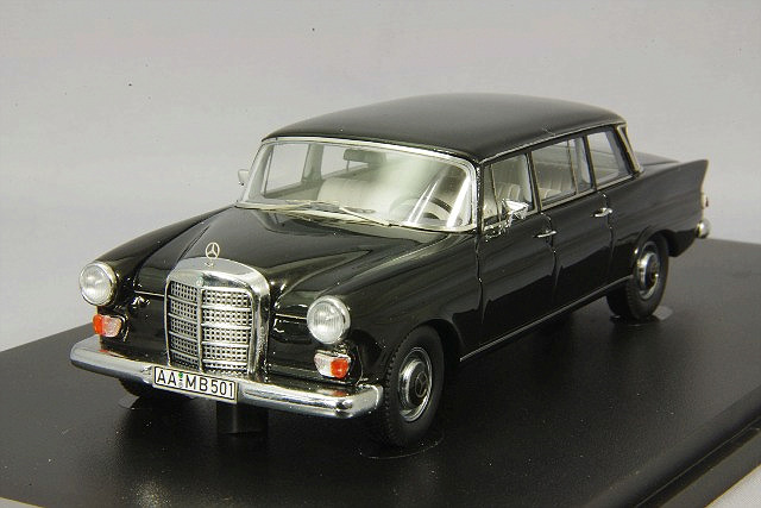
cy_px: 254
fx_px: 2368
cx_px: 380
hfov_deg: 18.3
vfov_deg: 12.2
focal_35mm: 112
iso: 400
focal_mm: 75
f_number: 32
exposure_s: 1
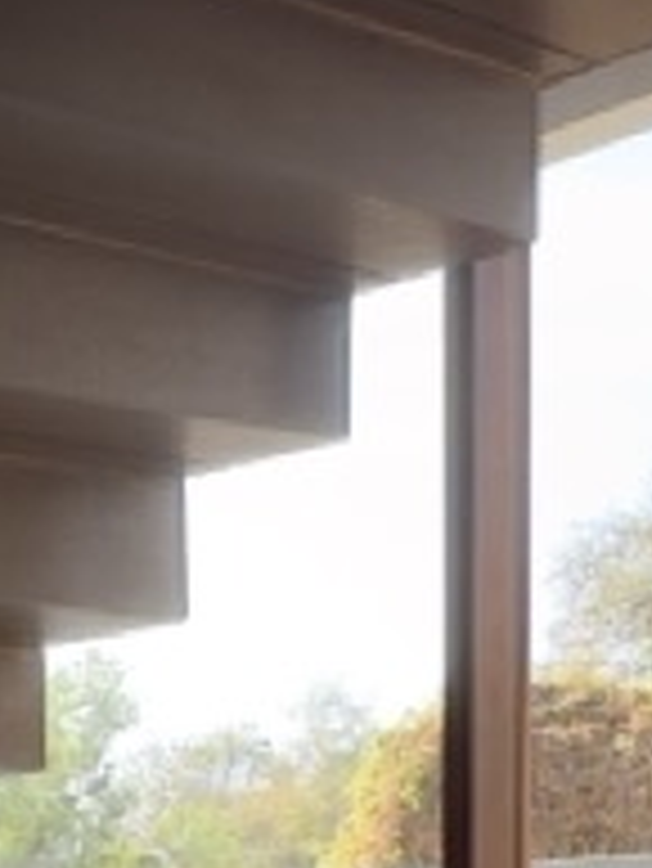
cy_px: 1237
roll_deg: +2.1
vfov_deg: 18.9
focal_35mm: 93
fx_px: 2333
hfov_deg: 14.5
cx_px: -405
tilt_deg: -4.1
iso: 40
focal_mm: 2.22
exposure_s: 1/129
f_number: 2.2
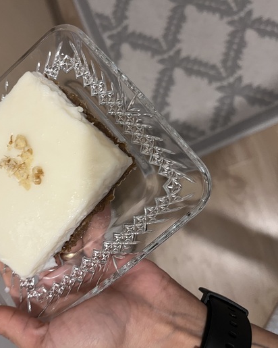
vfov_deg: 52.8
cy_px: 174
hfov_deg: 42.4
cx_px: 78
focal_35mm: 34
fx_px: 350
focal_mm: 5.1
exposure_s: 1/50
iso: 160
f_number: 1.6
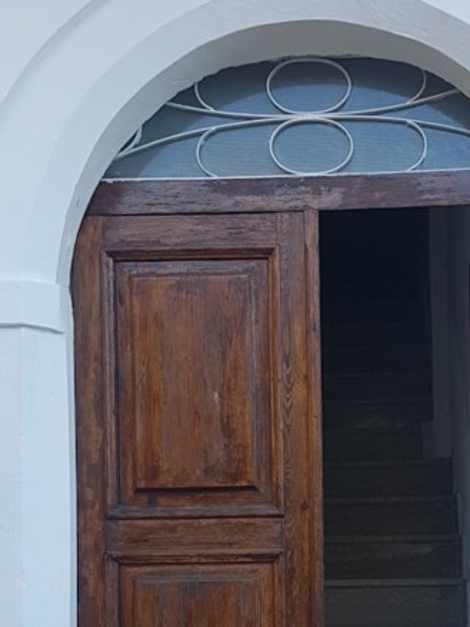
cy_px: 473
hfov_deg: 22.8
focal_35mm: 64
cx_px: 319
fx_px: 1159
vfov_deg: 29.8
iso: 40
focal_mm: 4.2
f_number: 1.7
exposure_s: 1/175
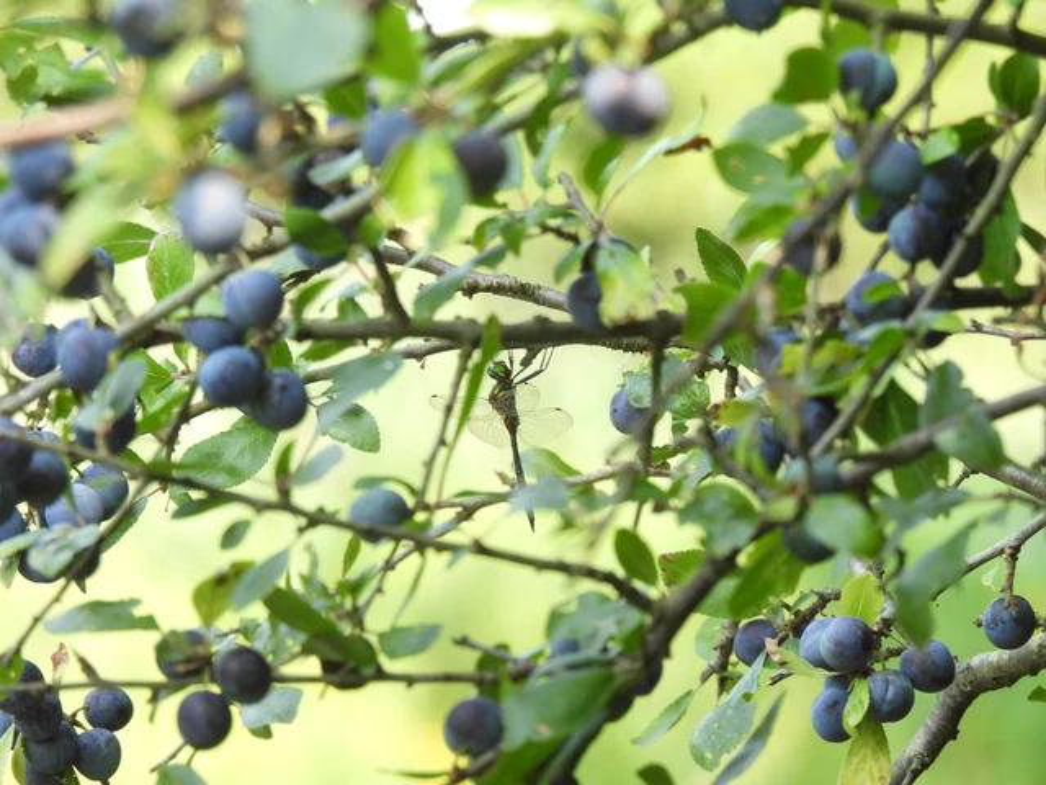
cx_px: 523
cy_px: 392
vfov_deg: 3.0
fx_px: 15109
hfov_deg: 4.0
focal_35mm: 500
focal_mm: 89.2
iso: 200
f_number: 5
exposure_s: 1/100
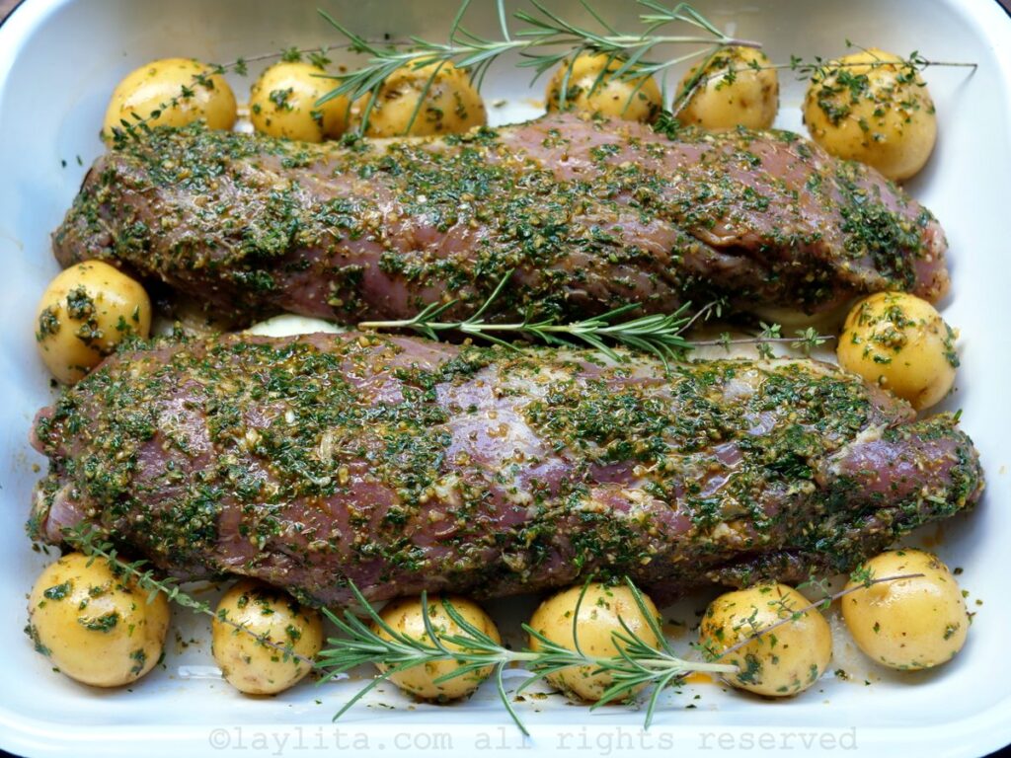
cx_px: 506
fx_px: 1636
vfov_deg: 26.1
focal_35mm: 56
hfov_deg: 34.3
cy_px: 379
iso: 320
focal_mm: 28
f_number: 3.6
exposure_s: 1/60
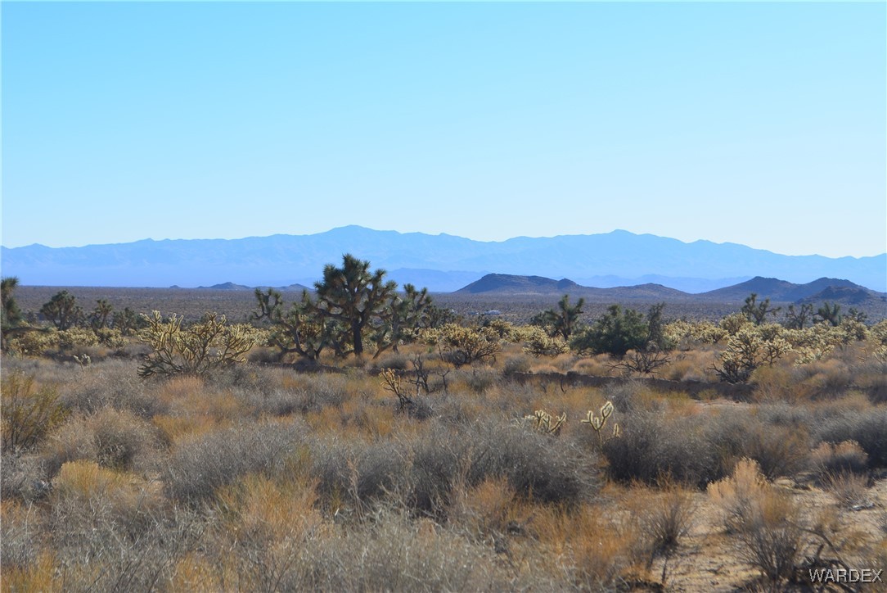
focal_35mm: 82
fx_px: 2034
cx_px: 444
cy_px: 296
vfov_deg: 16.6
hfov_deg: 24.6
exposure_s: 1/400
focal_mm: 55
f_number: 11
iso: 200
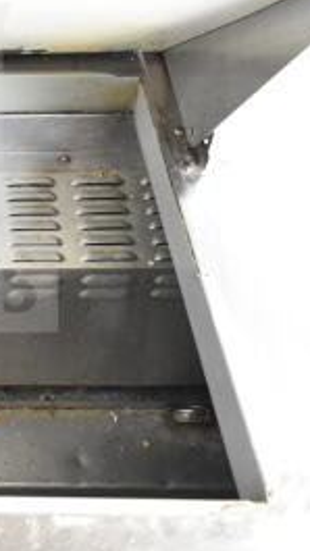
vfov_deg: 32.0
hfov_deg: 16.6
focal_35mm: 65
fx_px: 950
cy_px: 167
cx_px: -177
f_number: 5
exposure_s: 1/100
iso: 1600
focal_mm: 18
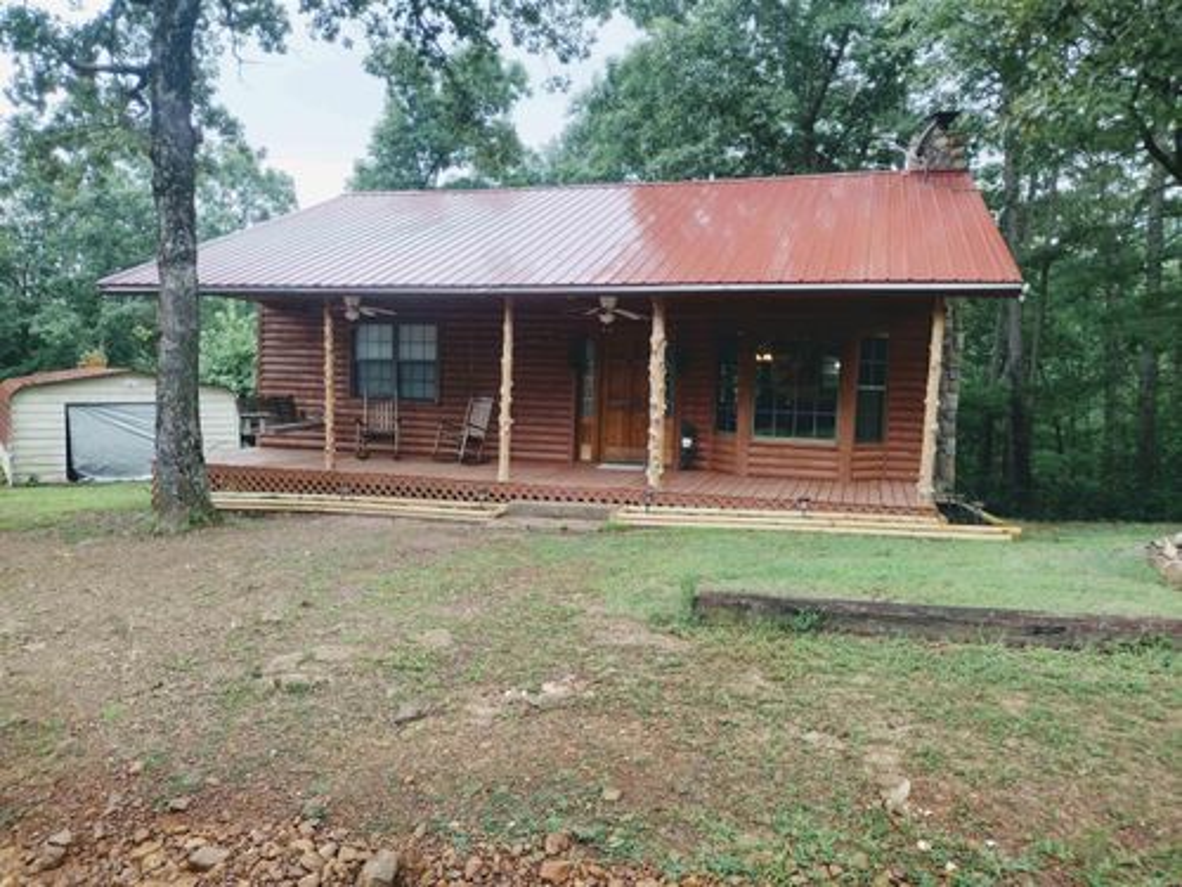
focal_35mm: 27
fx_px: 922
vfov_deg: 51.4
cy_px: 444
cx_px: 591
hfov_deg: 65.3
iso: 100
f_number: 1.7
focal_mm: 4.71
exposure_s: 1/483
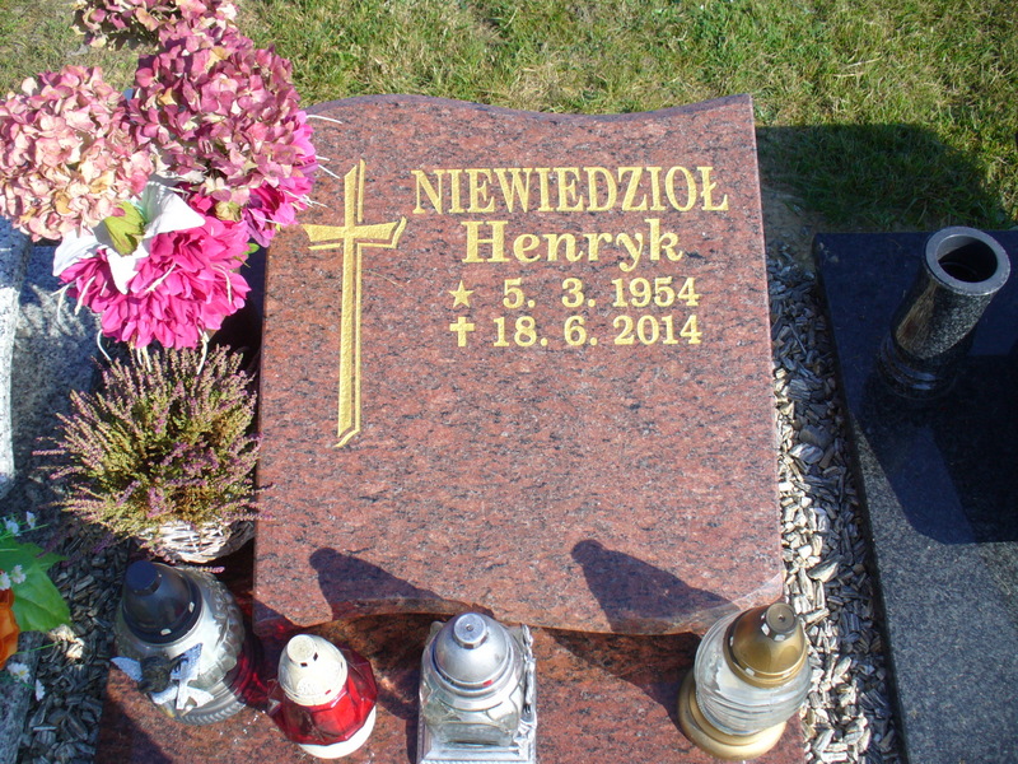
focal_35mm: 37
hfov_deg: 50.1
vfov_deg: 38.7
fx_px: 1088
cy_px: 382
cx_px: 509
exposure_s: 1/160
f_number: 5.6
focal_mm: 6.1
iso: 80
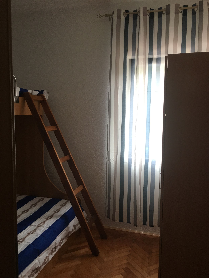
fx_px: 233
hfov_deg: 48.2
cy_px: 139
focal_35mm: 29
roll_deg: -0.2
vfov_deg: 61.7
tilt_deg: -5.4
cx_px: 104
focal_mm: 4.15
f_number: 2.2
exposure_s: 1/33
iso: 50
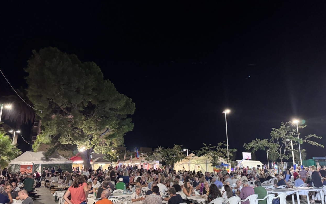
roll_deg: +0.3
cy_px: 113
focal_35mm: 26
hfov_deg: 70.4
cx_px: 164
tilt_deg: +12.6
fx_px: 231
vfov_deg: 47.5
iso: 1000
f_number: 1.78
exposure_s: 1/33
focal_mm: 6.76
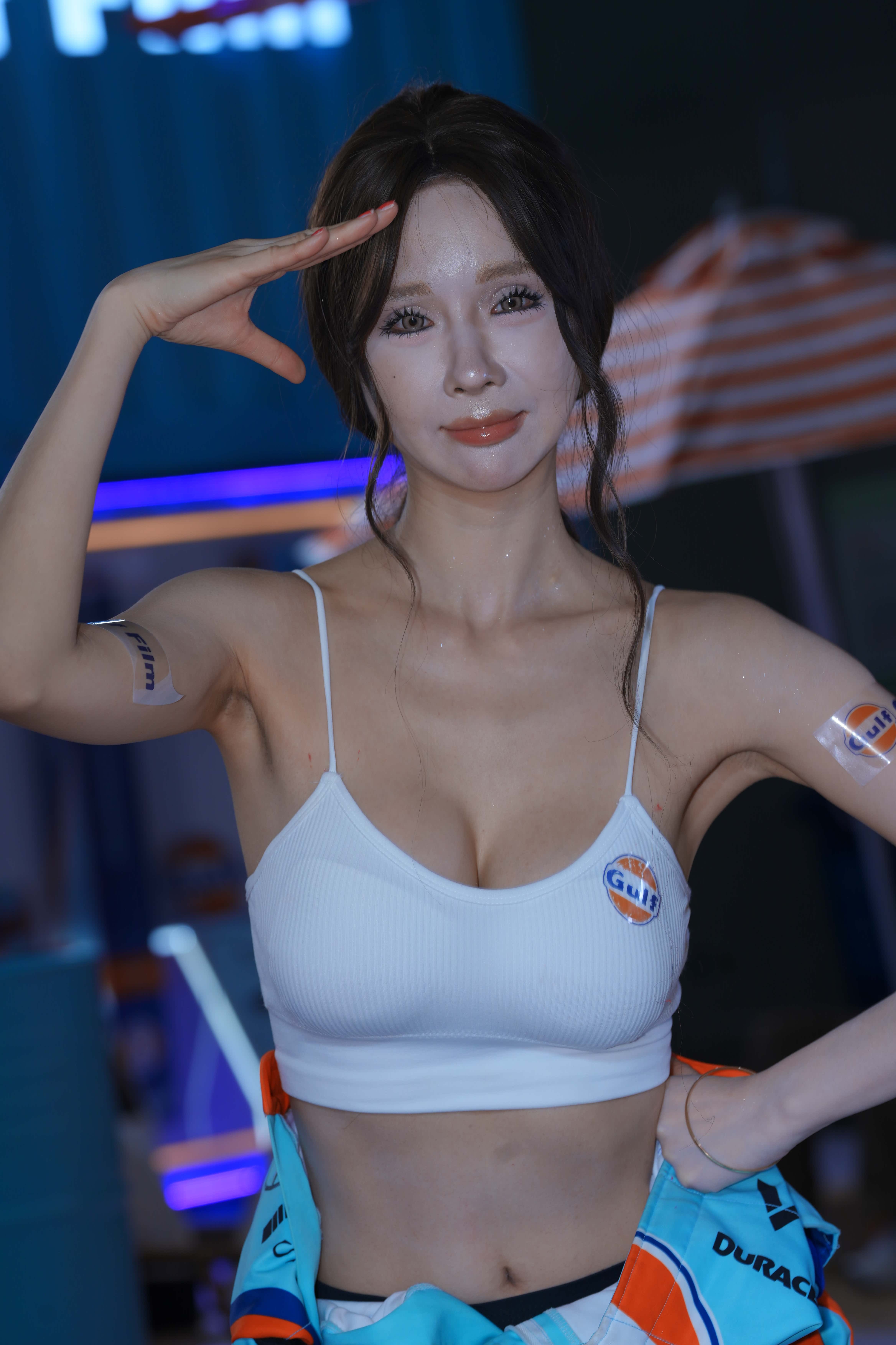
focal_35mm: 135
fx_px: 5040
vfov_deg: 15.2
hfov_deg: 10.2
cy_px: 672
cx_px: 448
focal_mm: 135
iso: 100
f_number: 6.3
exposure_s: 1/160
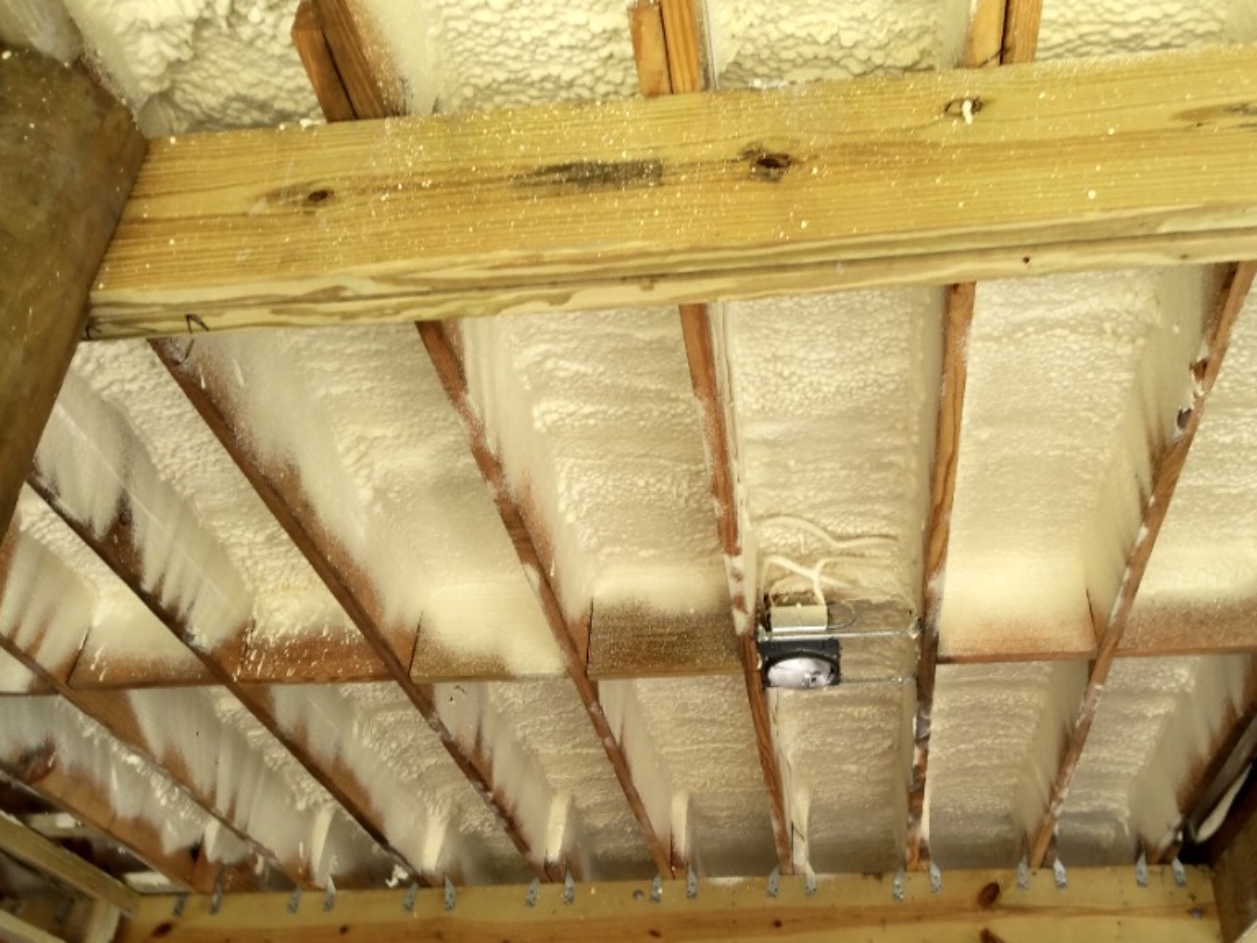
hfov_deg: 70.9
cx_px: 751
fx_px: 871
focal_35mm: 24
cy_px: 549
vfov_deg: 56.5
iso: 100
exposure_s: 1/239
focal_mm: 3.54
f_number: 2
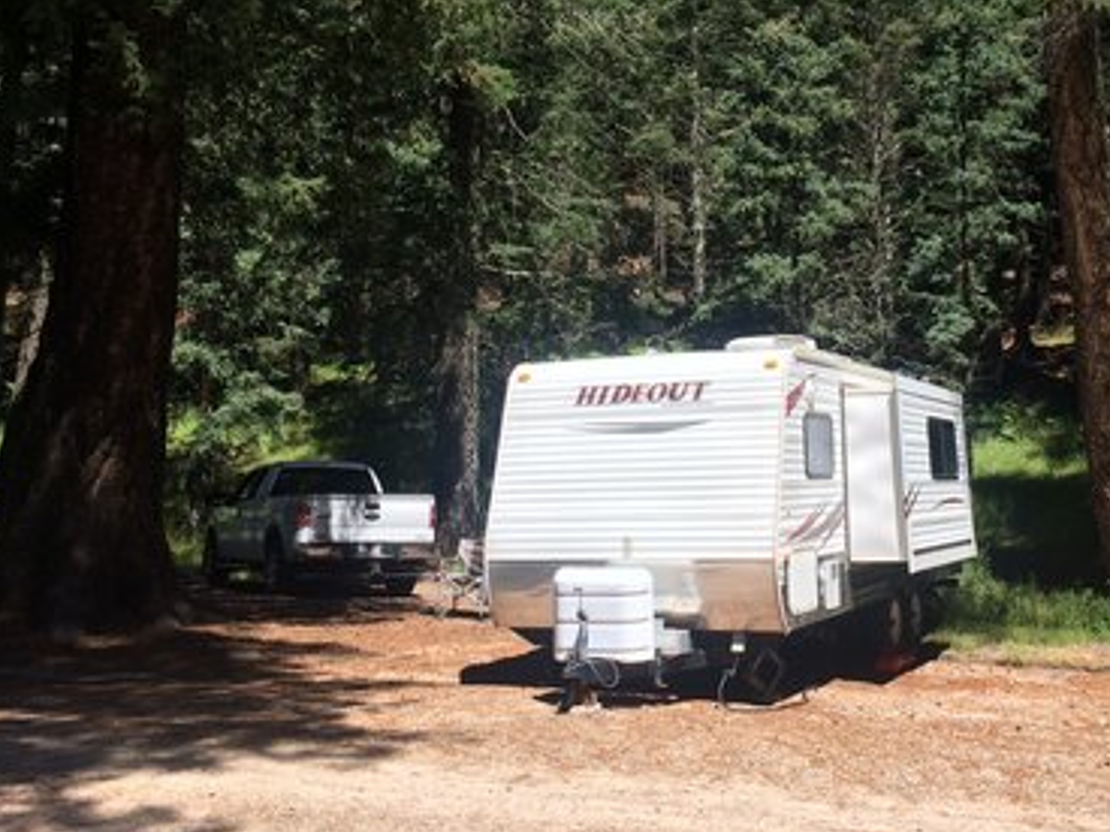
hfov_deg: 44.2
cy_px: 262
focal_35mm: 42
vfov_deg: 34.0
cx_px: 737
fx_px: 1347
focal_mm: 4.15
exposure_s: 1/1325
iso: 32
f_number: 2.2
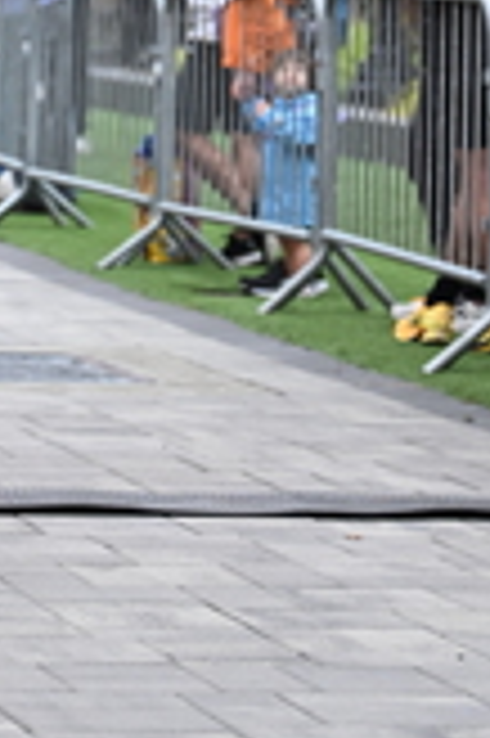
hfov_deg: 5.8
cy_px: -230
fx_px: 4808
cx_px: -7
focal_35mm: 235
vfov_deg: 8.6
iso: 640
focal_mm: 70
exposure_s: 1/2000
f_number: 2.8
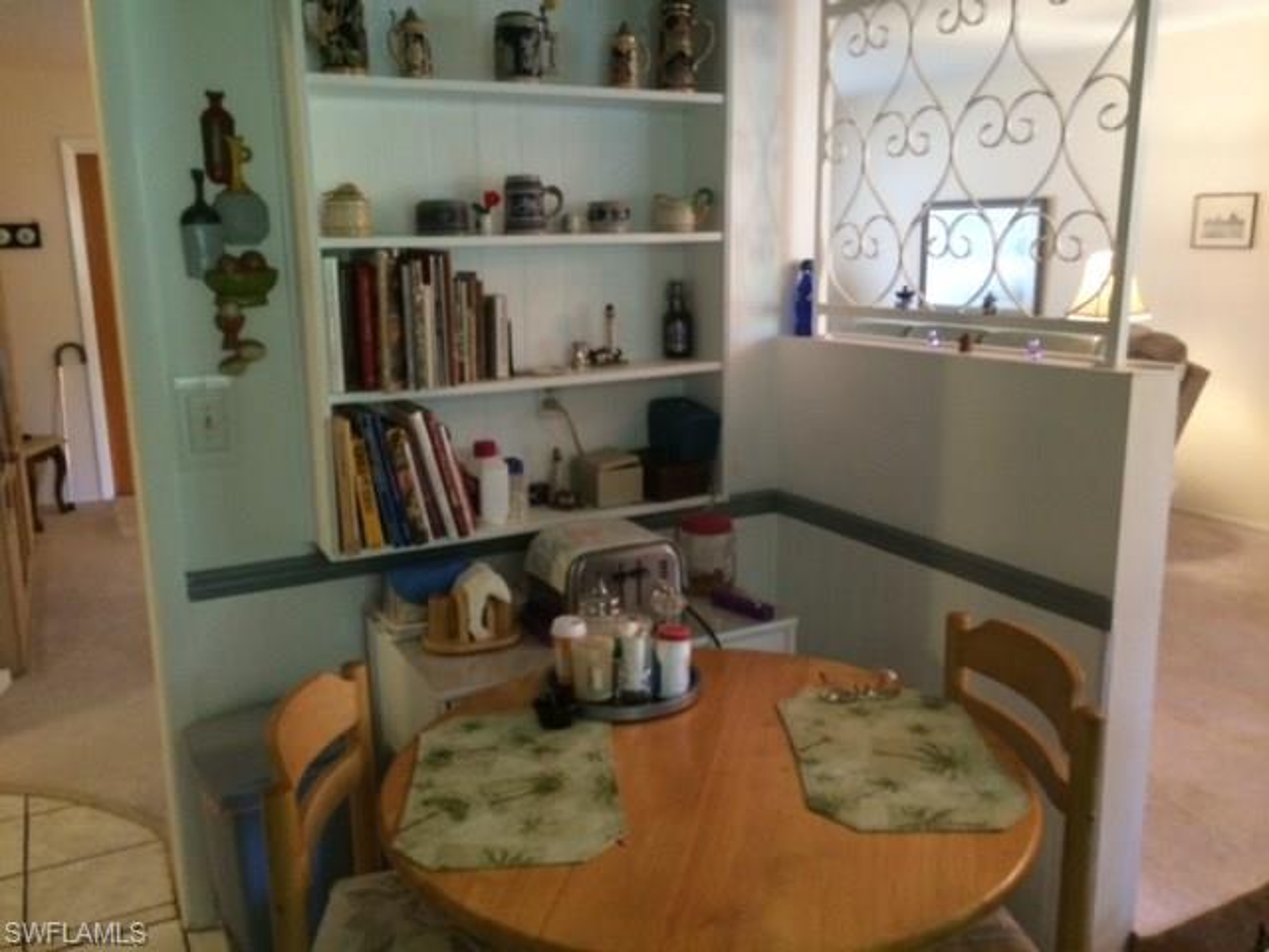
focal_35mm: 29
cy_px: 476
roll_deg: +0.7
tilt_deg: -11.3
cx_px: 634
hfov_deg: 61.7
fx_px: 1063
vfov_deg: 48.2
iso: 320
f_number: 2.2
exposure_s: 1/30
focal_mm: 4.15
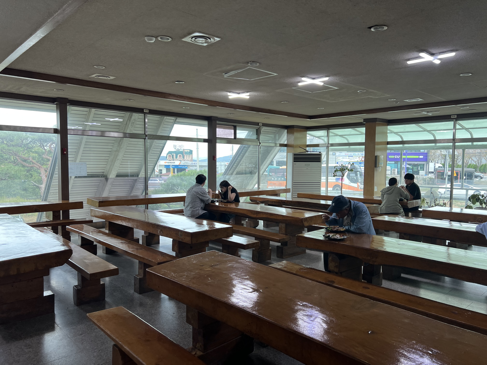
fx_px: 366
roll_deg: -0.2
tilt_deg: -2.8
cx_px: 244
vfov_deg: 53.1
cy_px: 182
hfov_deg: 67.3
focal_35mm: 26
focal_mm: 5.7
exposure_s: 1/120
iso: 40
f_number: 1.5
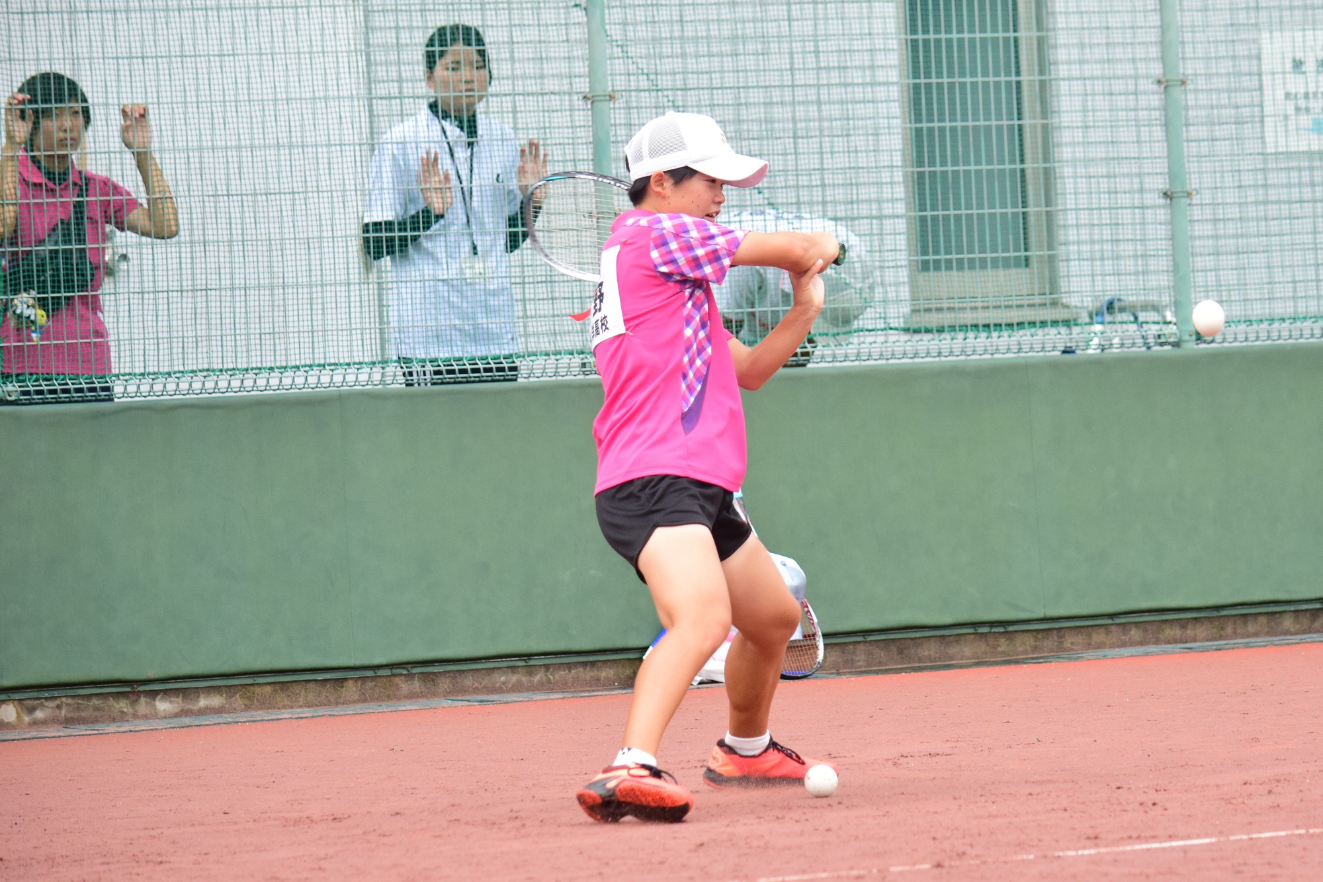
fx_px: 6890
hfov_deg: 11.0
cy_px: 441
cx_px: 662
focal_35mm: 188
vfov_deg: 7.3
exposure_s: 1/1250
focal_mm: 125
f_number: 4.8
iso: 800
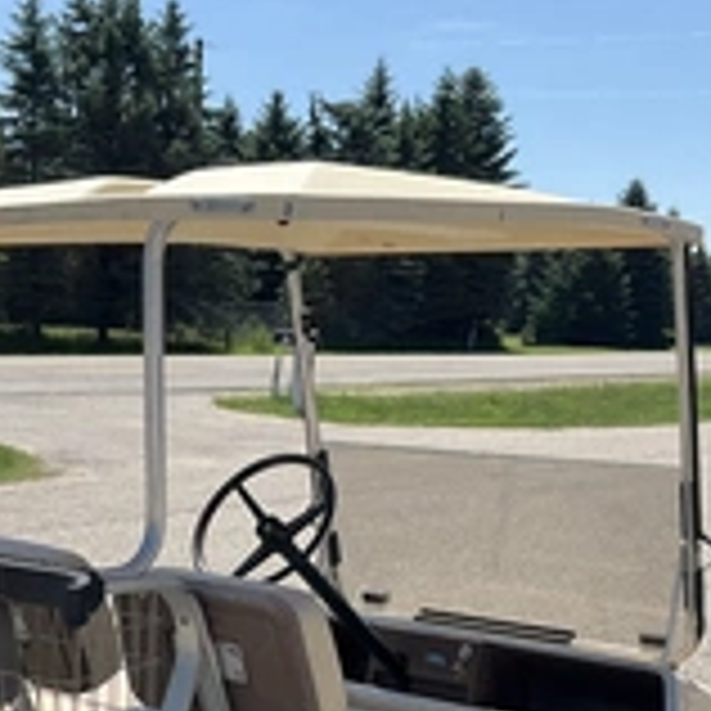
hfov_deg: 26.3
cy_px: 670
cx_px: 212
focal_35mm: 65
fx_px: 1510
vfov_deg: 25.5
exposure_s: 1/1912
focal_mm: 3
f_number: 1.8
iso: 25
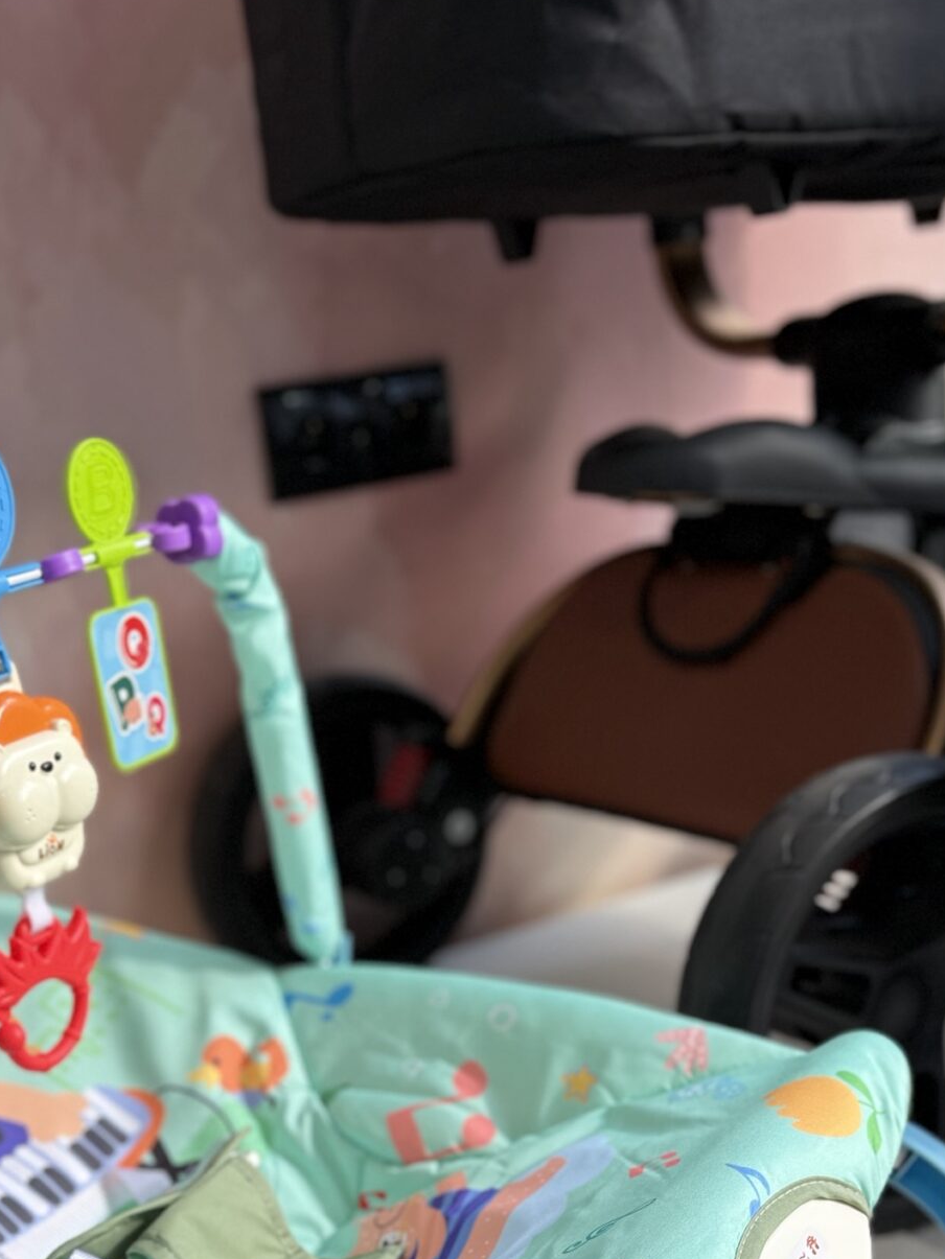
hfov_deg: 28.5
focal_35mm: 51
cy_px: 955
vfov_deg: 36.5
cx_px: 374
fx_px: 1856
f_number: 1.78
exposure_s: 1/326
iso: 80
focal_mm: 6.76
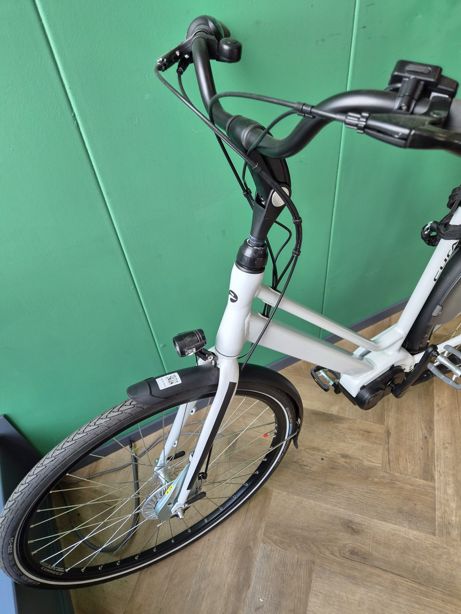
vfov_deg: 73.9
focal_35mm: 23
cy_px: 307
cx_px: 230
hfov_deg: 58.9
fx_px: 408
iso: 50
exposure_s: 1/100
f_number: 1.8
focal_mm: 5.4
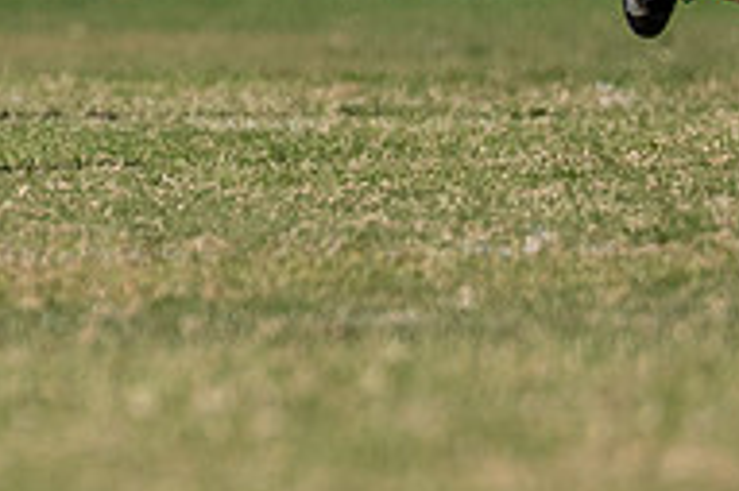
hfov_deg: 1.4
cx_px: -745
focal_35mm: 1481
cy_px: -382
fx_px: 30375
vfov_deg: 0.9
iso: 160
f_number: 2.8
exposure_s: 1/3200
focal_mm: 200
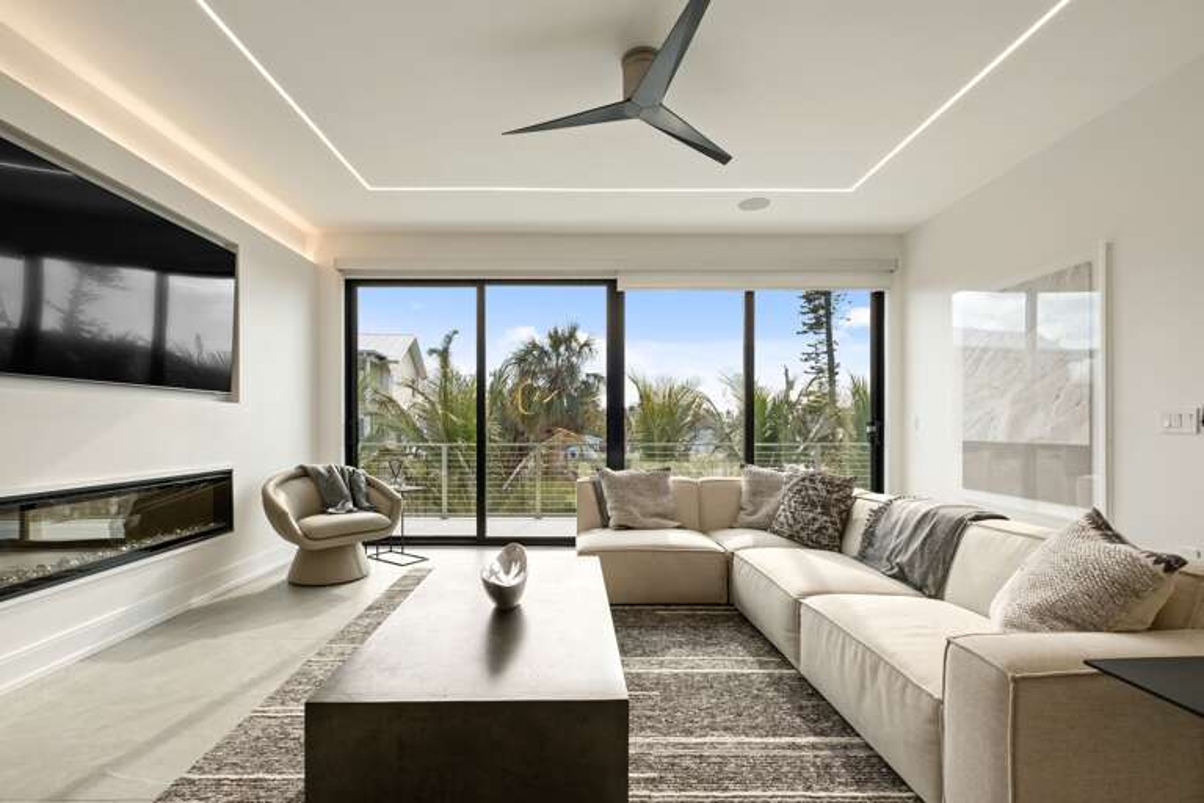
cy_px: 402
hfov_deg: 100.4
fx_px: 502
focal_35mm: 15
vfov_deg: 77.3
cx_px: 602
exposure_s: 1/30
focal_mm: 10
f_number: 6.4
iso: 320
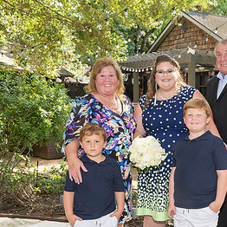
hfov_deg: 29.2
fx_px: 415
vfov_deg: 30.3
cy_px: 154
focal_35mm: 56
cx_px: 207
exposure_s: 1/160
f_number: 6.3
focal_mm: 29
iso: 400
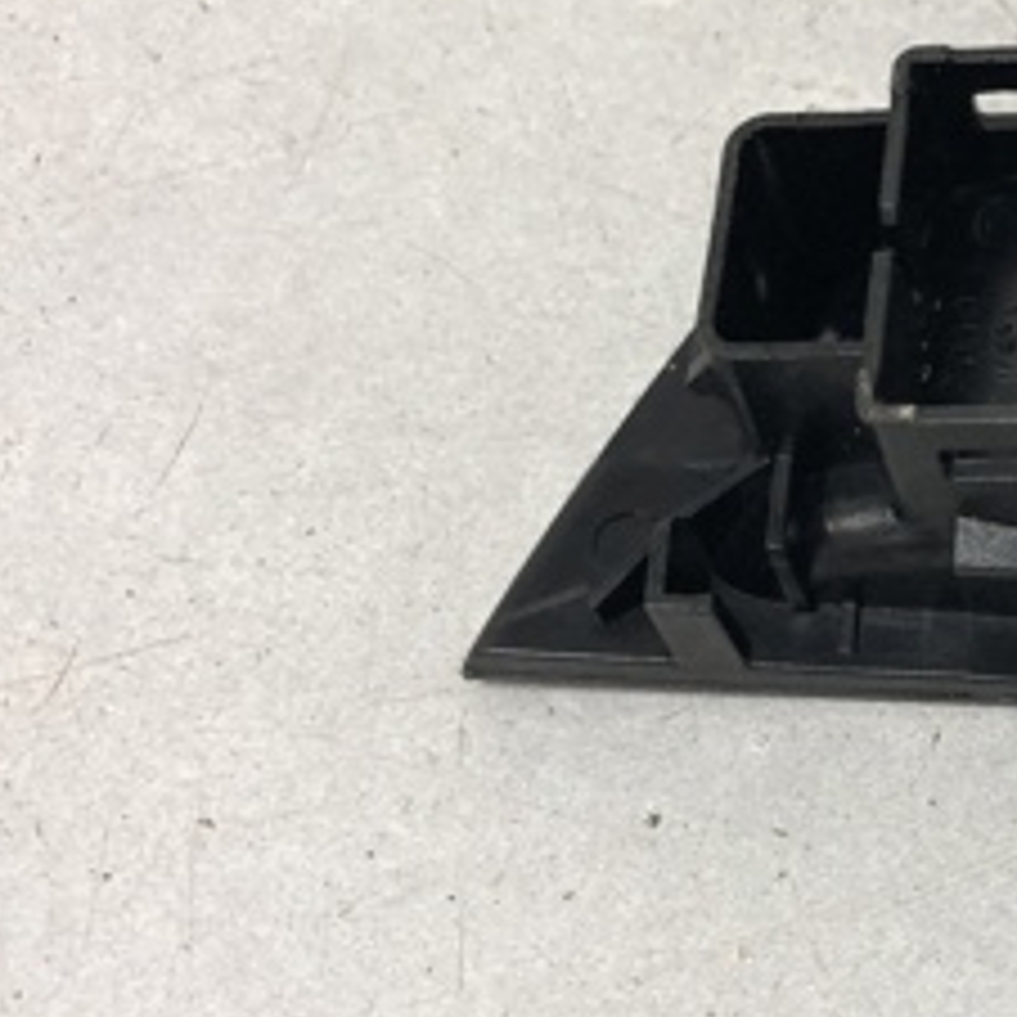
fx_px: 2327
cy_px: 536
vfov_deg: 24.7
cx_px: 1202
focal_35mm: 70
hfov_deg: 22.8
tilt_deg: -62.8
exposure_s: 1/25
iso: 32
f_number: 1.8
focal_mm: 4
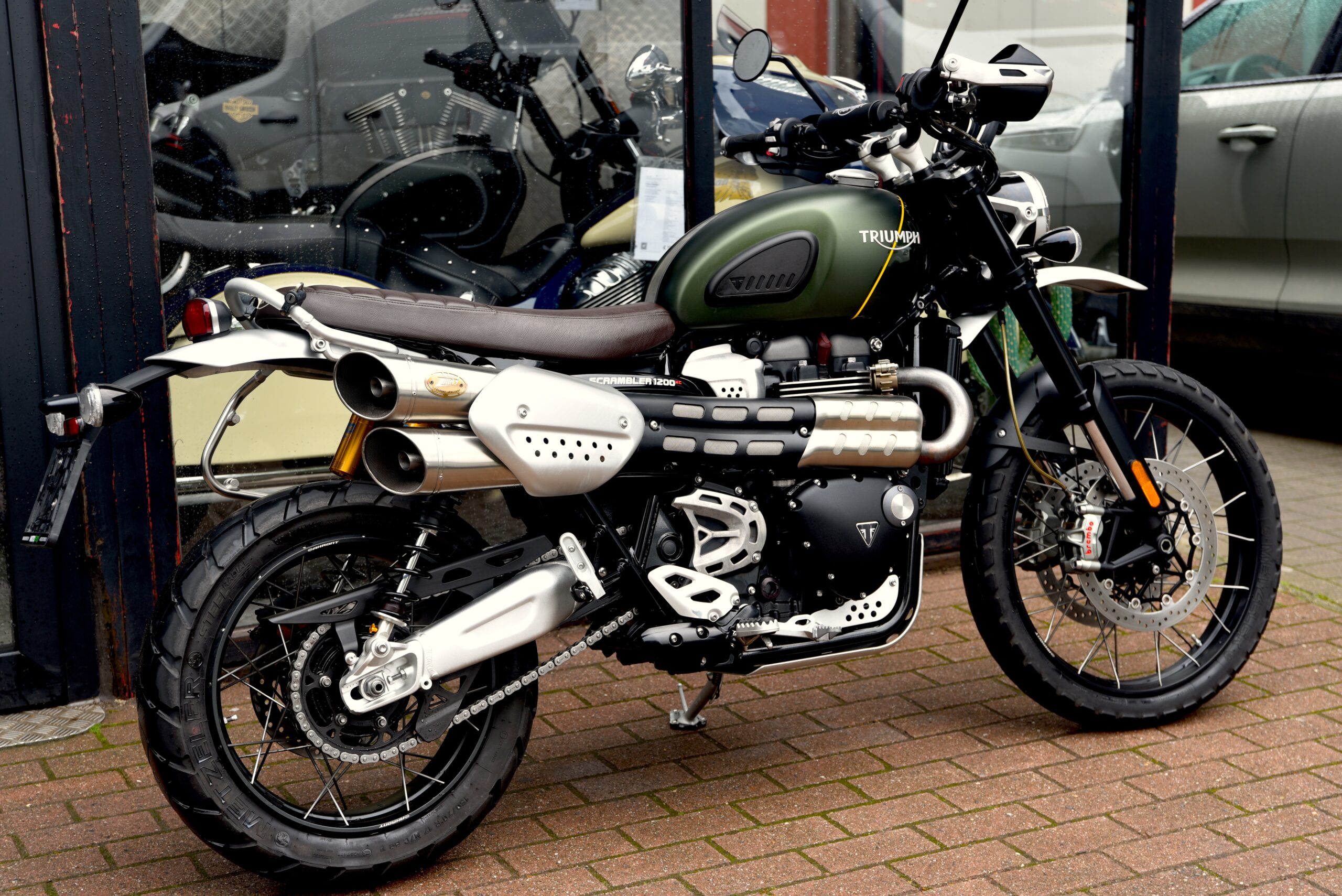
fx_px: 2237
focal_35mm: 60
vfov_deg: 22.6
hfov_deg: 33.4
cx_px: 671
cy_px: 448
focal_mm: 60
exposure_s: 1/100
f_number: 5
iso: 100
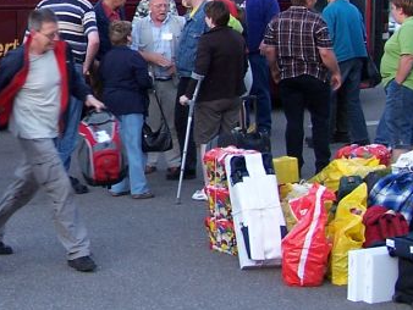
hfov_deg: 16.8
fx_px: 1373
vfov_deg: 12.8
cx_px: 15
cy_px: 41
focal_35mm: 115
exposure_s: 1/60
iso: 80
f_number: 2.8
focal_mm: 6.3
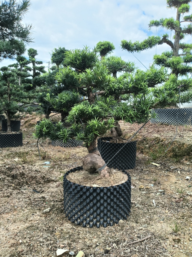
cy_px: 128
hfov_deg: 51.3
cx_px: 96
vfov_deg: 65.3
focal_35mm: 27
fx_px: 200
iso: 64
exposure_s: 1/707
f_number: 1.8
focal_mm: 3.61
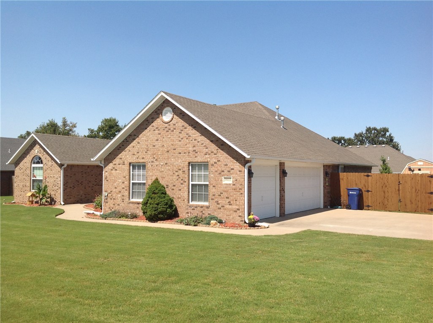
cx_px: 216
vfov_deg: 40.6
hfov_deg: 52.7
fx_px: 437
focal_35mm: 35
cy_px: 162
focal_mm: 4.28
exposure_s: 1/2016
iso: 50
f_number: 2.4
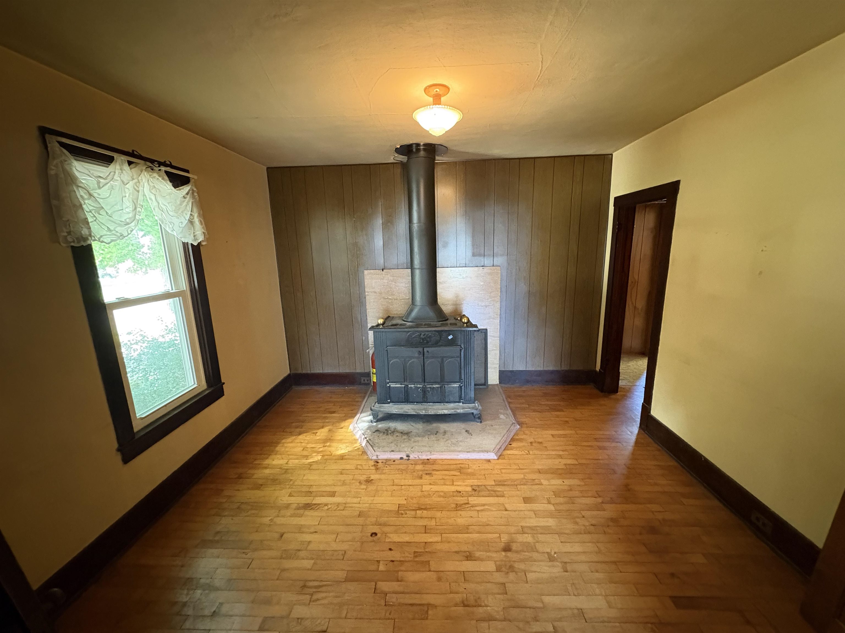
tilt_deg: -12.1
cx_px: 422
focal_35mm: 14
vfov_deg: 85.7
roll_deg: +1.8
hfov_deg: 102.1
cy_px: 316
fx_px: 342
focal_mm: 2.22
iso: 1000
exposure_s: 1/30
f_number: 2.2
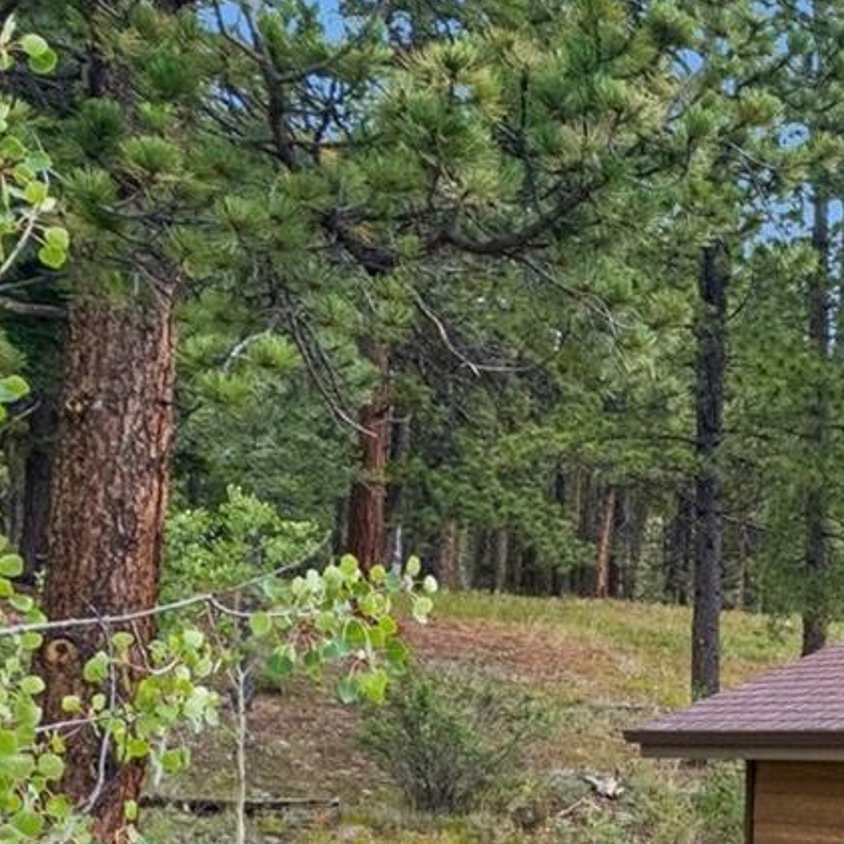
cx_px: 1590
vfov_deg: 22.3
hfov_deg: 18.2
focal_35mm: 71
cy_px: 1026
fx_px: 1959
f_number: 2.8
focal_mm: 8.4
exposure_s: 1/20
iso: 100
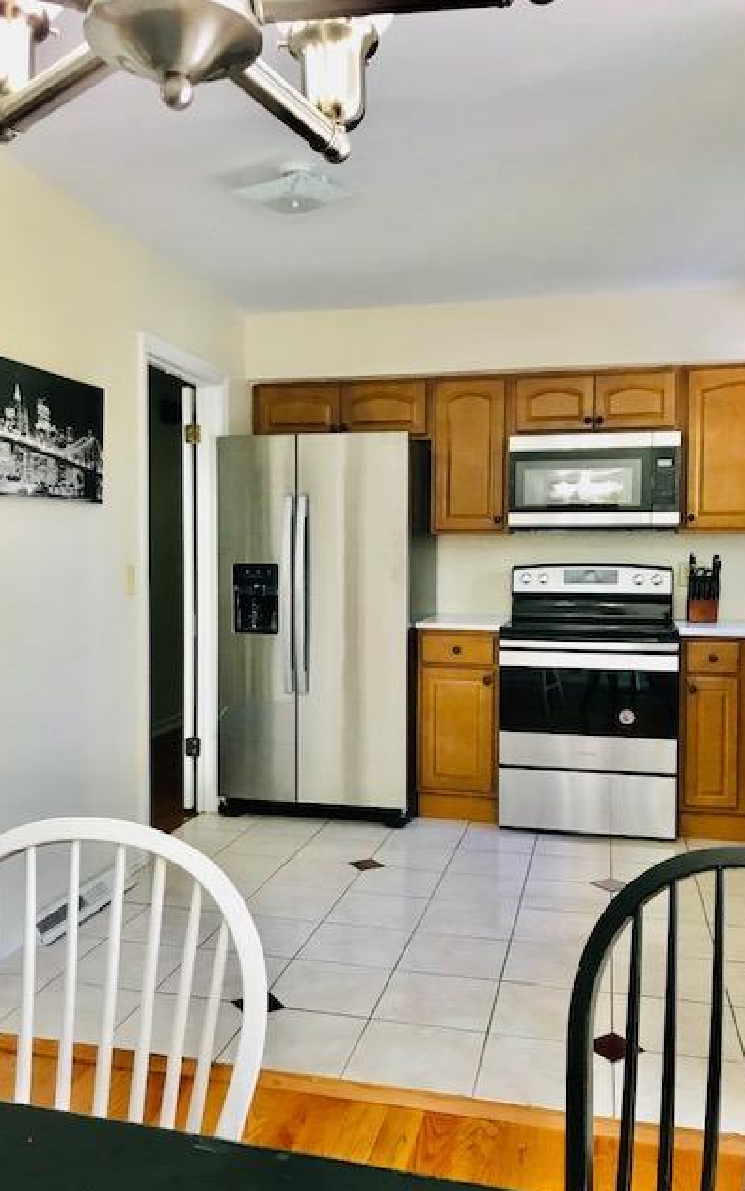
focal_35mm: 30
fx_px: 974
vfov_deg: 62.9
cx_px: 352
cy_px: 600
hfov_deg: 41.8
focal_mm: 3.99
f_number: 1.8
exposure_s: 1/30
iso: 32
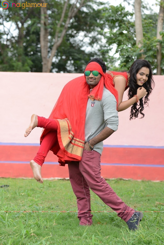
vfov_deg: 20.4
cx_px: 82
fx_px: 683
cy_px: 122
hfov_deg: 13.7
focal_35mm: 100
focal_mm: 100
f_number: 4.5
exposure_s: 1/320
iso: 200
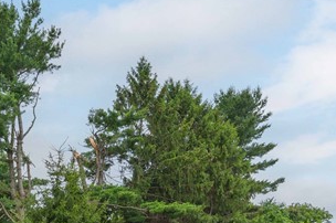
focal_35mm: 50
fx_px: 466
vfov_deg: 23.9
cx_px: 104
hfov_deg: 39.0
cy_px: 285
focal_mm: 14
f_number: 8
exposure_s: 1/500
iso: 250
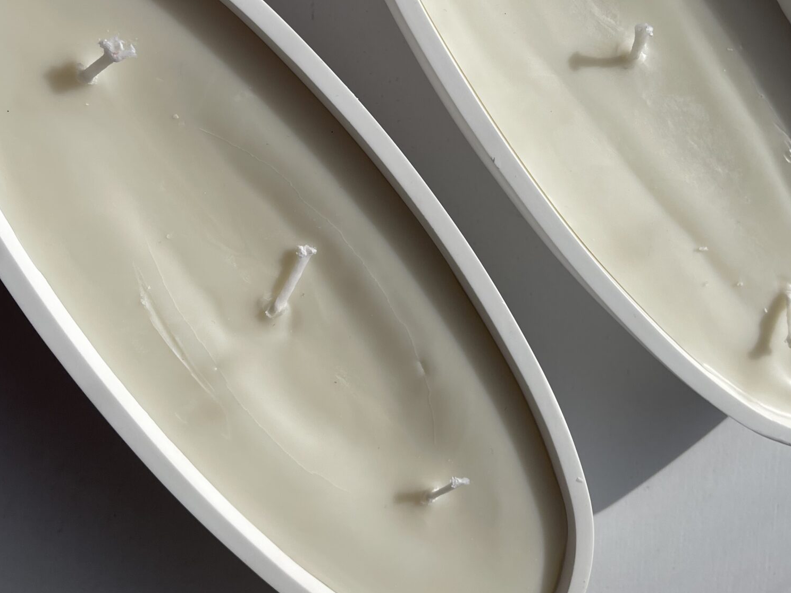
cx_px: 424
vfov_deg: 33.1
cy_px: 170
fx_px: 983
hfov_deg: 43.8
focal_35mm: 43
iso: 32
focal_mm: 5.1
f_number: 1.6
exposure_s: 1/6579
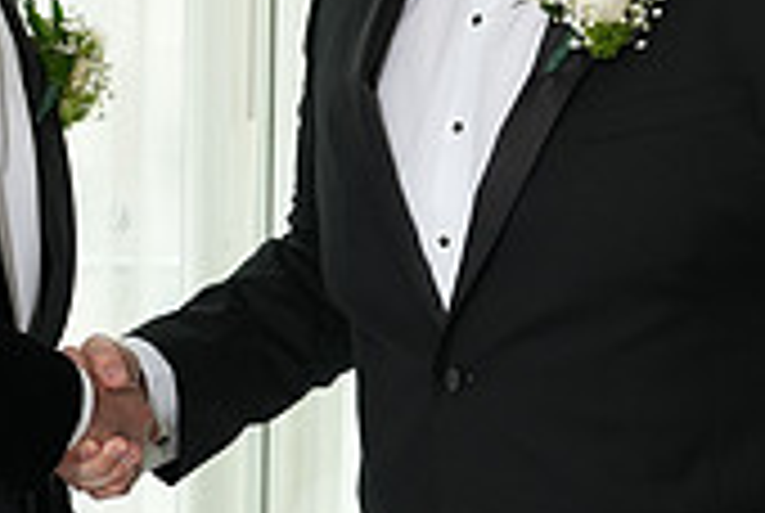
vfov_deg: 9.2
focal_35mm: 150
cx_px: 292
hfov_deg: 13.7
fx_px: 3193
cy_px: 151
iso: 800
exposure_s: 1/200
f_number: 4
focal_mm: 44
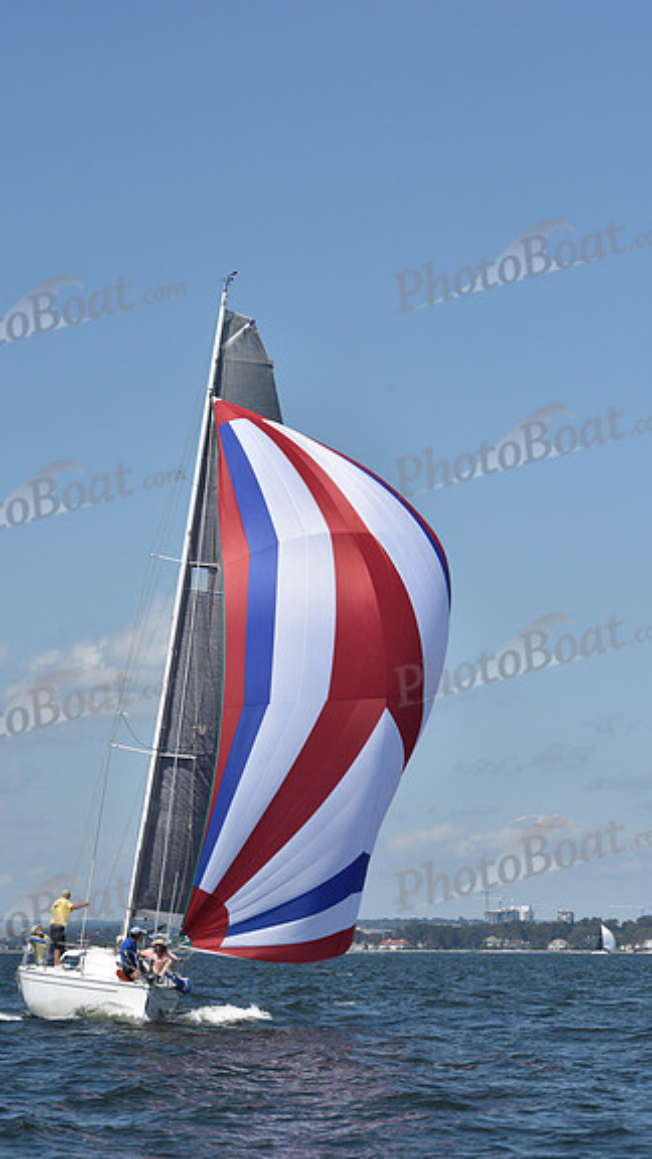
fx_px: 3565
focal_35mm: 116
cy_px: 580
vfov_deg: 18.5
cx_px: 291
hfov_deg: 10.4
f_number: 10
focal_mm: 110
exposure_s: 1/1250
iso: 320
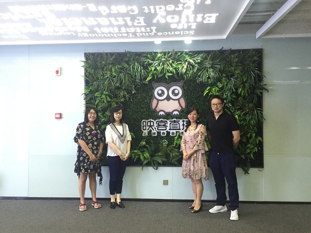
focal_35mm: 29
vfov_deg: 48.2
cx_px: 156
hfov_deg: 61.7
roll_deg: -0.6
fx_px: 261
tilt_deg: +3.0
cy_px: 116
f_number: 2.2
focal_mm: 4.15
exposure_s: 1/30
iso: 200
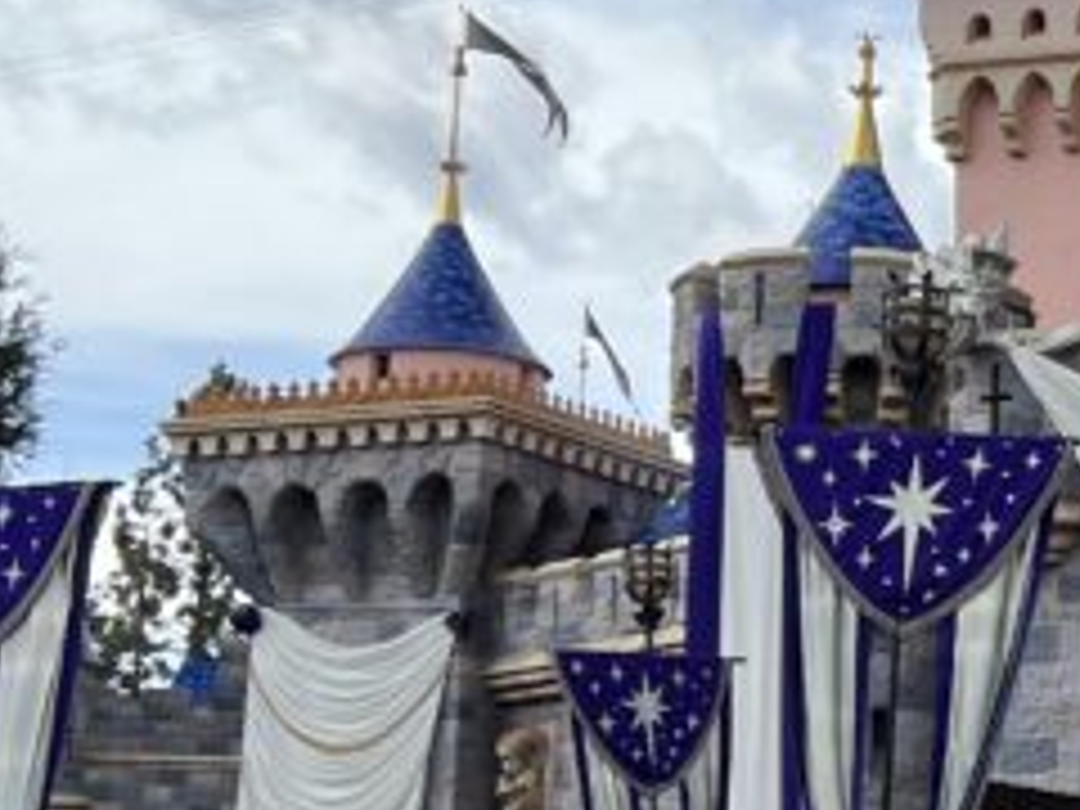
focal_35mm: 111
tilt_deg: +9.1
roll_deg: +1.0
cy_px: 544
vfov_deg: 13.3
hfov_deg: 15.7
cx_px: 1791
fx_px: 3463
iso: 50
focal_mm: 5.7
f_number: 1.5
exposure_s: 1/4115
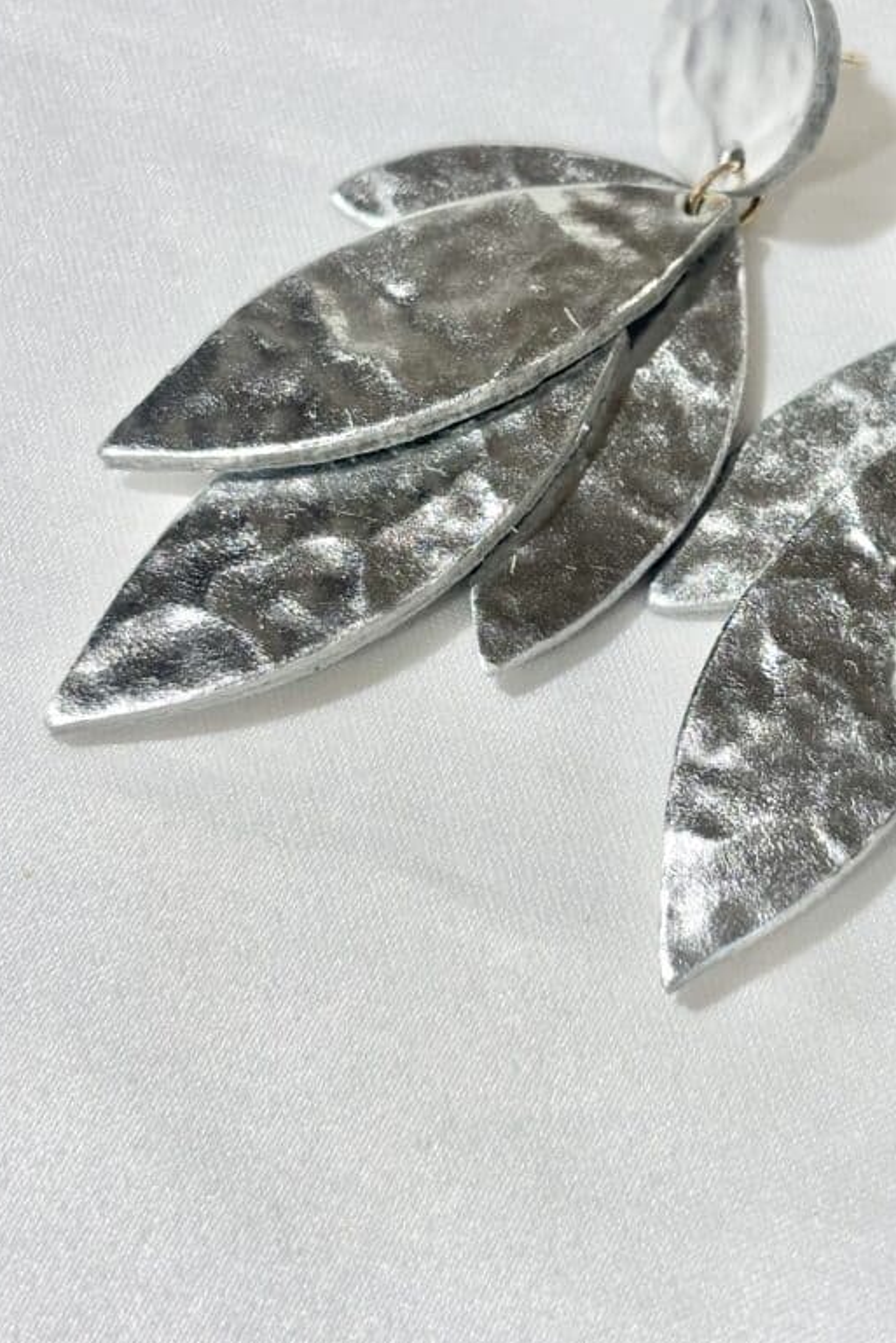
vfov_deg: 28.0
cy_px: 517
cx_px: 620
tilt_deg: -54.6
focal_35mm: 72
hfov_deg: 18.9
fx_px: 2687
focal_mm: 5.96
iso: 32
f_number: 1.6
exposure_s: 1/242
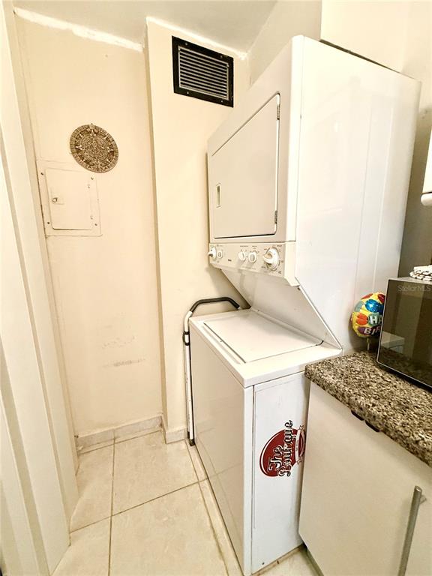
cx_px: 216
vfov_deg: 102.1
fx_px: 233
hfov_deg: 85.7
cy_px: 288
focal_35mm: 14
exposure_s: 1/60
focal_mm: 2.22
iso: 500
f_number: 2.2
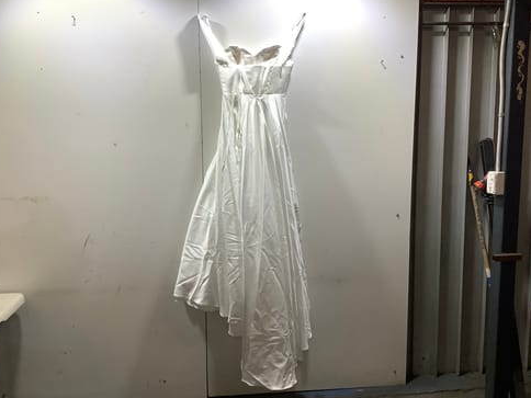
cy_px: 200
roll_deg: +2.4
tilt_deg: -8.2
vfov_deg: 44.2
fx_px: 491
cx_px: 258
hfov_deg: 56.8
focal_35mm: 32
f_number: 2.4
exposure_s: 1/100
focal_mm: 3.3
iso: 50
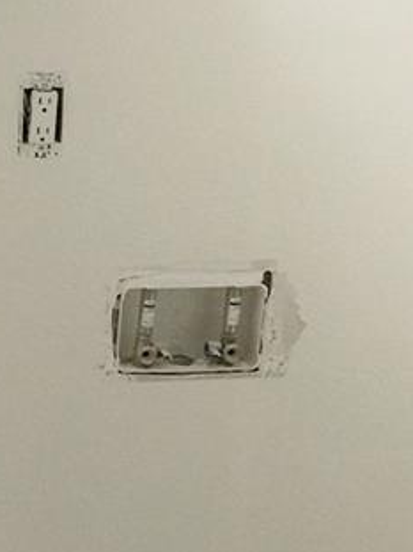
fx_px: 1783
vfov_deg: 17.5
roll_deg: -0.9
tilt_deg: -18.9
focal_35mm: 112
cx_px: -76
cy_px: 408
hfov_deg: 12.9
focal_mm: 4.15
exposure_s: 1/30
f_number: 2.2
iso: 40
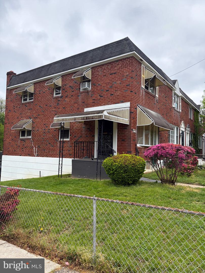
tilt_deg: +4.2
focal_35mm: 26
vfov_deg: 67.3
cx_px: 102
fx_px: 205
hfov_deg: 53.1
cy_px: 136
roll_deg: -1.3
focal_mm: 5.96
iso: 64
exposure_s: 1/959
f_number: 1.6
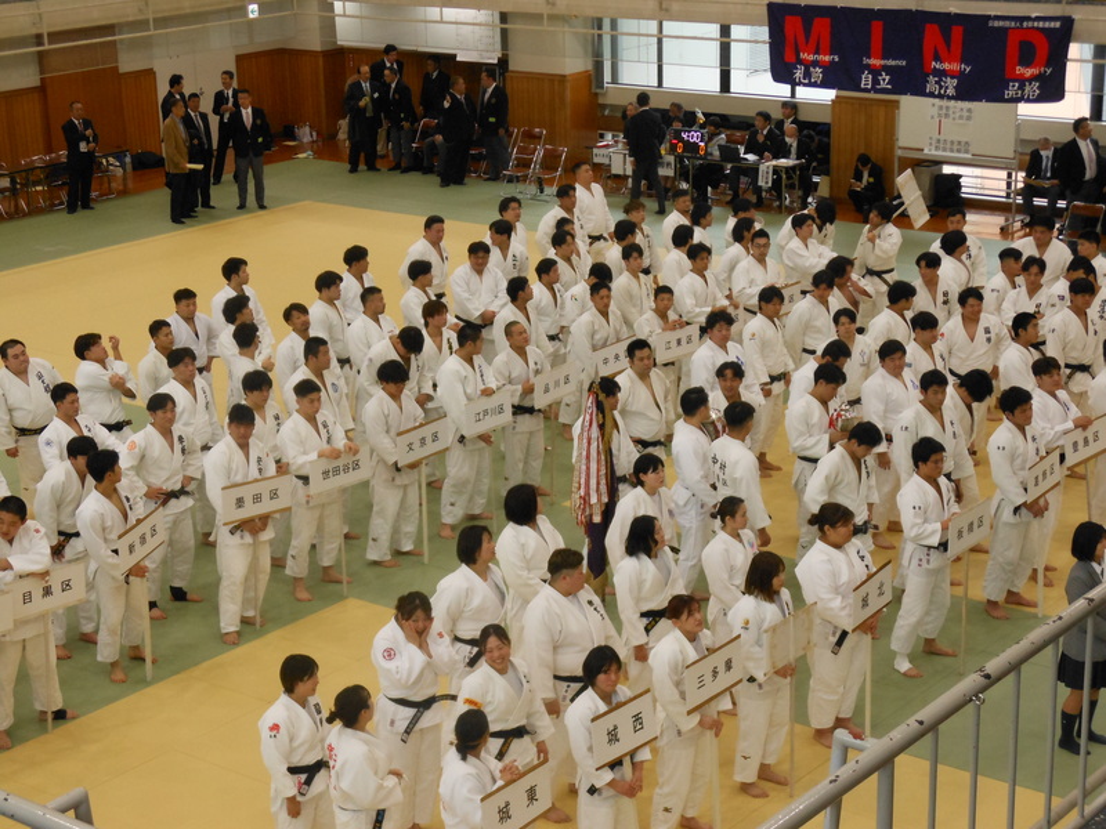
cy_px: 414
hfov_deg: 29.4
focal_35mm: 66
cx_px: 553
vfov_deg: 22.3
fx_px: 2109
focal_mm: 11.7
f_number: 4.3
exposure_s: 1/60
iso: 320
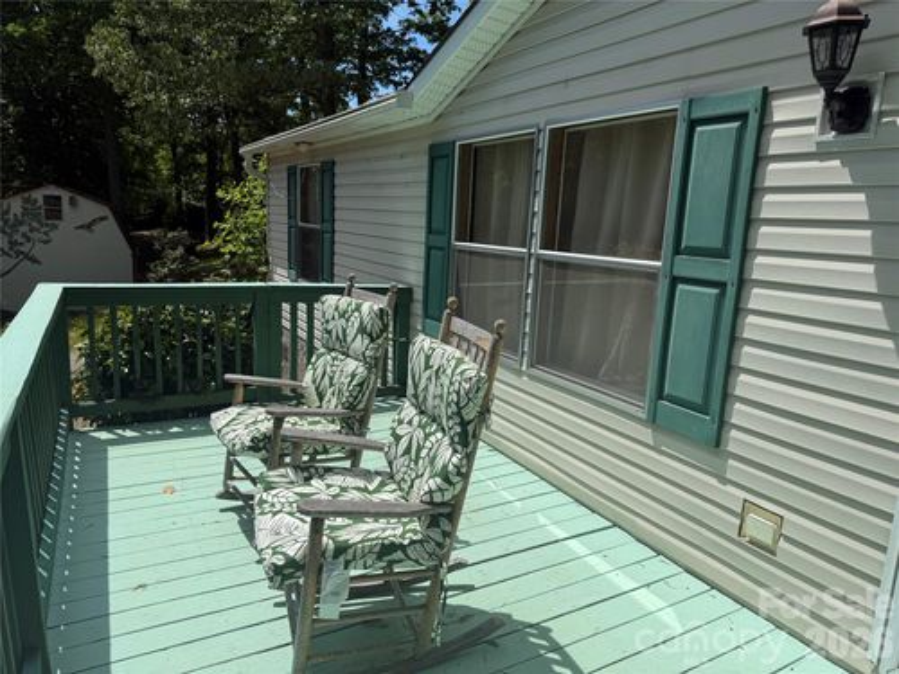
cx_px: 450
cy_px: 337
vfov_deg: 56.8
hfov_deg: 71.6
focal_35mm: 24
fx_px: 623
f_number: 1.78
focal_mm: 6.76
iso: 80
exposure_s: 1/6711
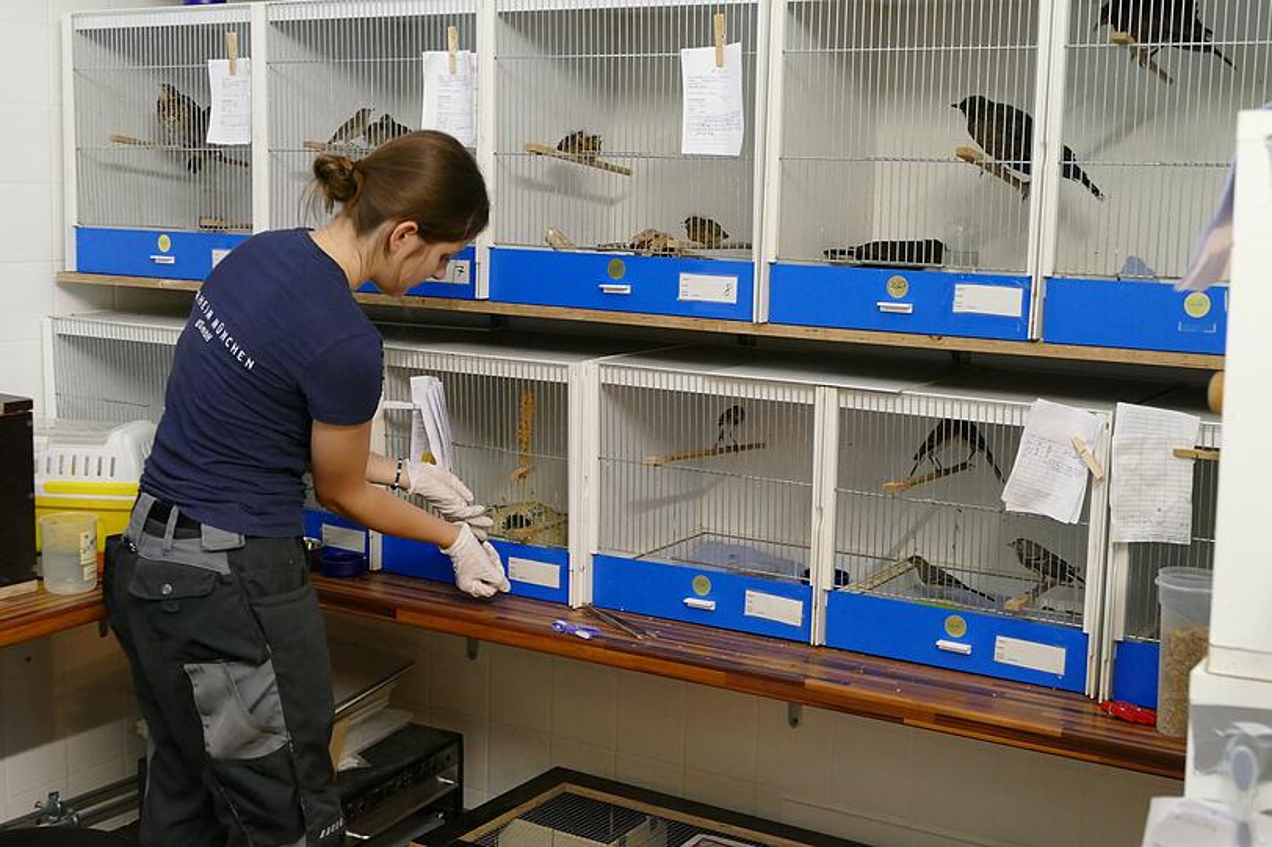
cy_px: 424
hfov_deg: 41.9
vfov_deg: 28.6
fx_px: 1660
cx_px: 636
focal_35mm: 47
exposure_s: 1/80
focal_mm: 17.27
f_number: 3.3
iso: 1250
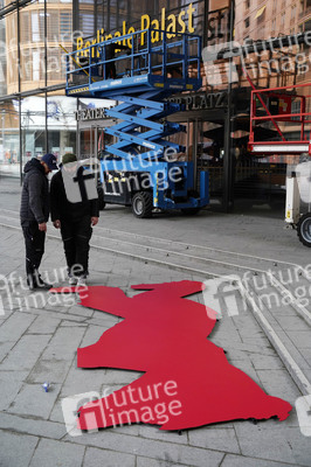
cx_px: 156
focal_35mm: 42
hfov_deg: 31.8
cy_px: 234
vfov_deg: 46.4
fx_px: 545
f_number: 5.6
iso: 640
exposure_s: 1/125
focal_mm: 42
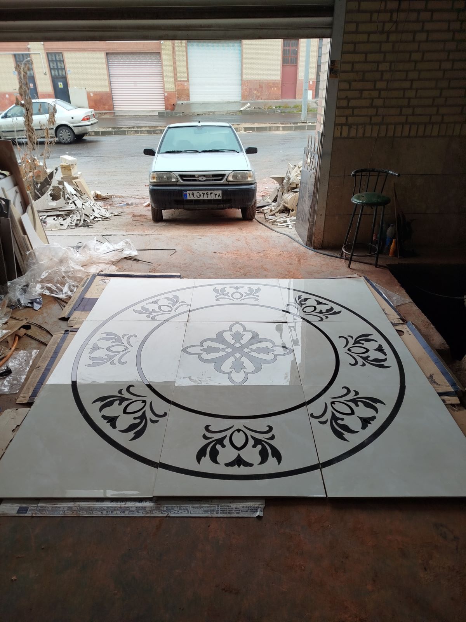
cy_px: 311
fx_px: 431
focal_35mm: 24
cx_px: 233
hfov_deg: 56.8
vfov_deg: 71.6
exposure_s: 1/100
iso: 64
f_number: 1.7
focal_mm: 5.31
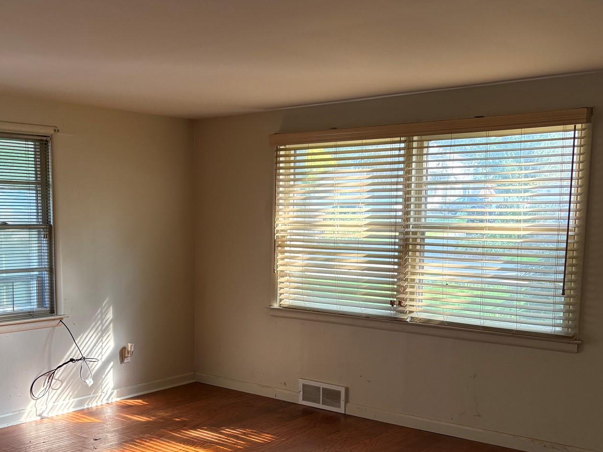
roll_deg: +0.1
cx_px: 196
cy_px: 307
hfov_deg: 43.2
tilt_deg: -6.2
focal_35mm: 43
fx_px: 749
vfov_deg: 33.3
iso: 125
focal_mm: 5.96
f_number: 1.6
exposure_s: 1/129
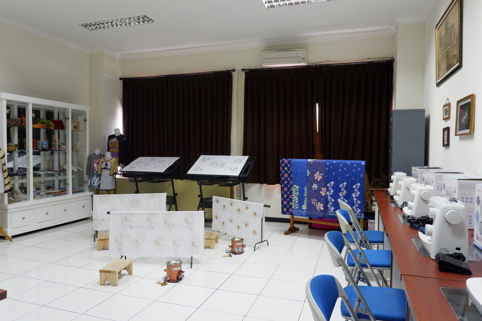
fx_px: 321
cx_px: 241
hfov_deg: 73.8
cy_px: 160
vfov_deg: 53.1
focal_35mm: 24
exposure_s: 1/140
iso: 3200
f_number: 3.5
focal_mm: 16
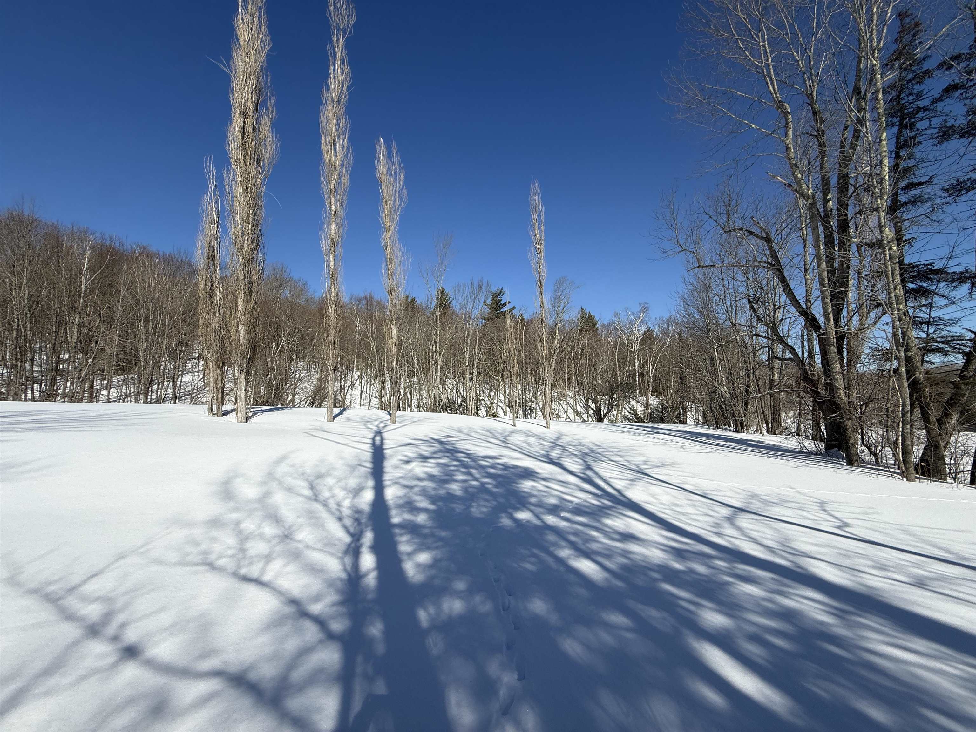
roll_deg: +0.4
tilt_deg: +3.5
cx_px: 488
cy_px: 366
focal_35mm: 14
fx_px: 395
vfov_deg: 85.7
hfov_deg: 102.1
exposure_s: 1/4149
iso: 50
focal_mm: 2.22
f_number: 2.2
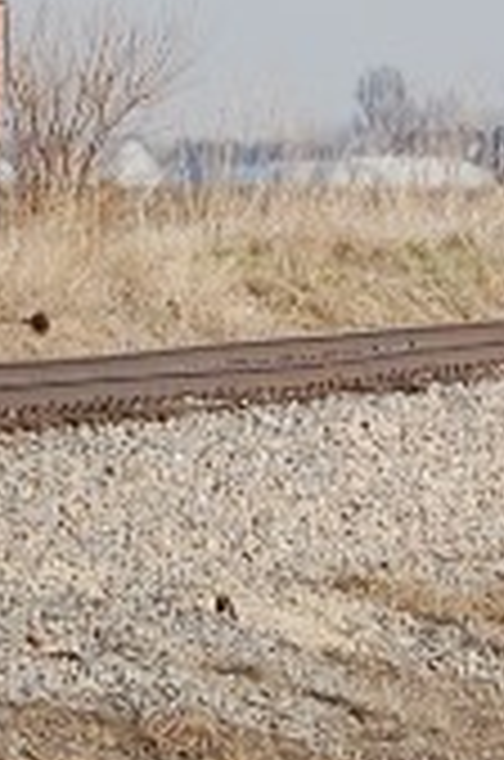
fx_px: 16321
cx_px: -621
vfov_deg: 2.7
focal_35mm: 774
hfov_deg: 1.8
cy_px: 344
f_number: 4.8
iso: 200
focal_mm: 85
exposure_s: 1/1250
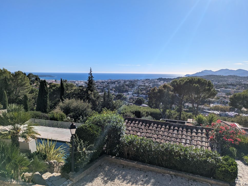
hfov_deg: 67.3
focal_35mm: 26
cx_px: 120
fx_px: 186
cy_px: 92
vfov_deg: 53.1
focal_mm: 5.43
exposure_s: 1/2959
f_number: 1.89
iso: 47
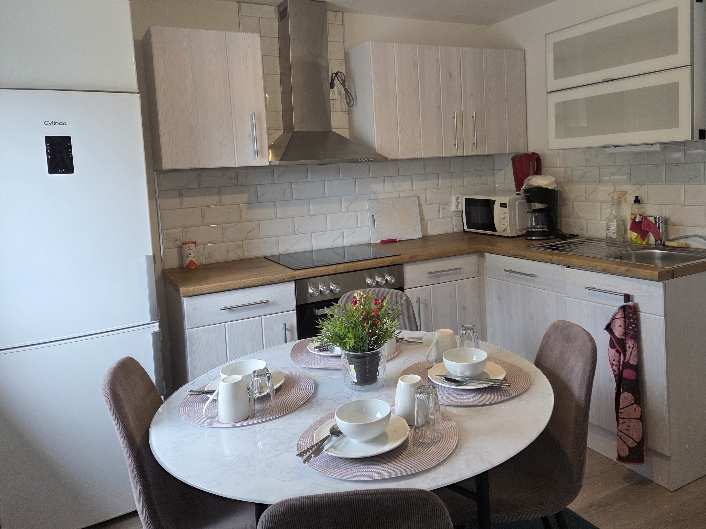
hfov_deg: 63.1
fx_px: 571
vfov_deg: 49.4
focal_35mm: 28
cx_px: 408
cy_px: 212
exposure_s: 1/180
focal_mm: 5.4
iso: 200
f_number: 1.8
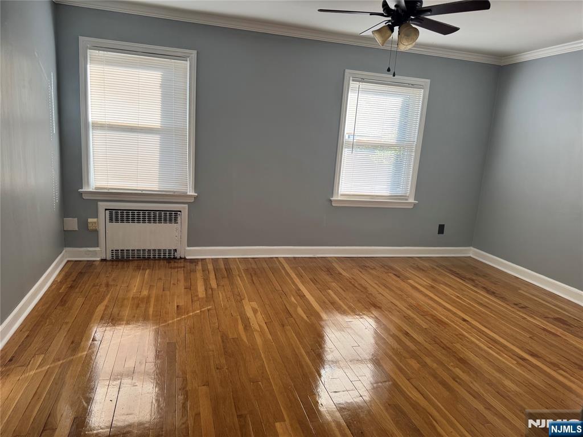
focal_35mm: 24
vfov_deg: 56.8
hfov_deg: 71.6
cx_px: 292
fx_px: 404
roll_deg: -4.6
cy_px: 218
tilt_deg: -11.8
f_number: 1.78
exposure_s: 1/162
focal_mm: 6.76
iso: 80
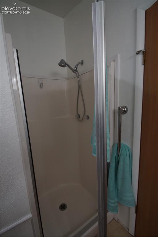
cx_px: 79
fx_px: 99
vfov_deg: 100.4
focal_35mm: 15
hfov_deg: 77.2
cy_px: 118
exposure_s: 1/60
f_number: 4
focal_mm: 10
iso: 400
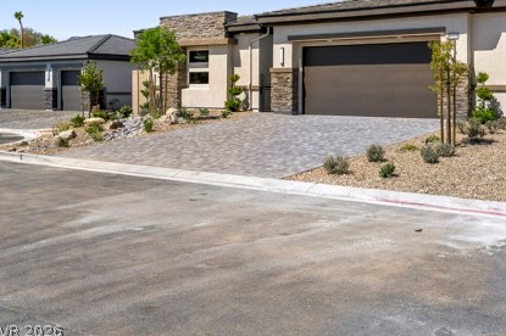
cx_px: 355
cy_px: 97
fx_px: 590
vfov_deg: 31.4
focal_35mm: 42
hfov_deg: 45.4
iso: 800
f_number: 9
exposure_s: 1/320
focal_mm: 29
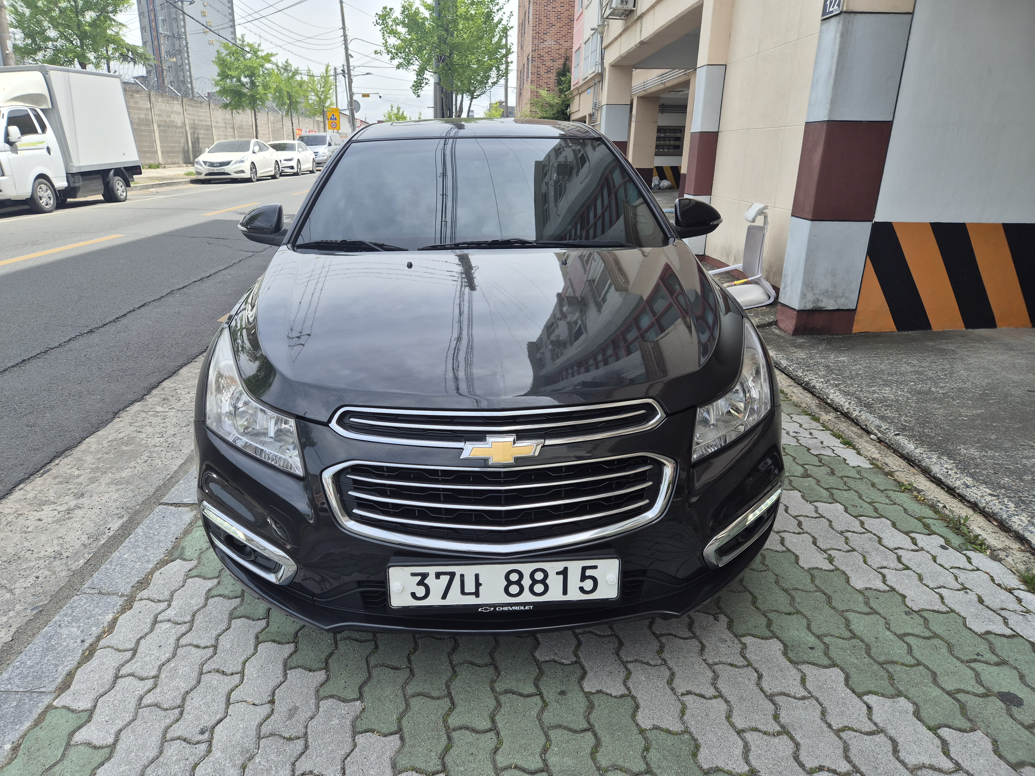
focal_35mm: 23
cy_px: 388
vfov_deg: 58.9
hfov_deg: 73.9
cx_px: 518
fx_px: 688
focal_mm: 5.4
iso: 25
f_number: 1.8
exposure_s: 1/1012
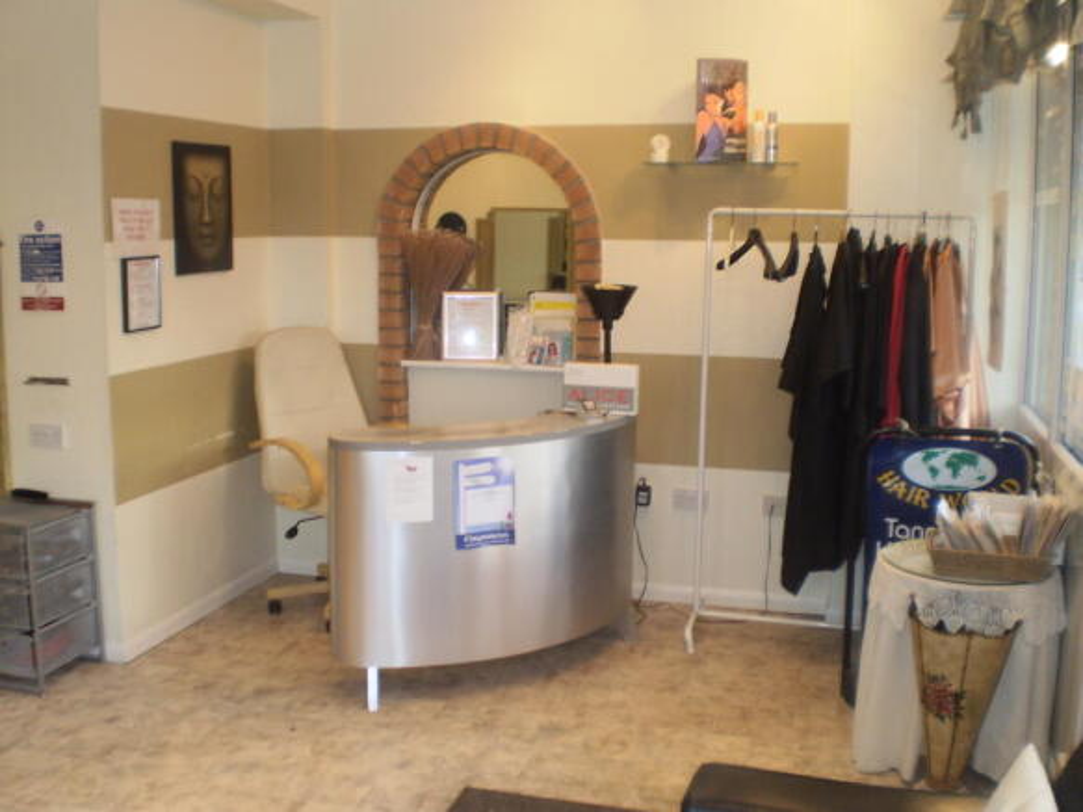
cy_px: 406
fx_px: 1126
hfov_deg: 51.4
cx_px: 542
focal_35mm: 36
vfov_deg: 39.6
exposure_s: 1/30
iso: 125
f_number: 3.1
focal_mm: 6.3
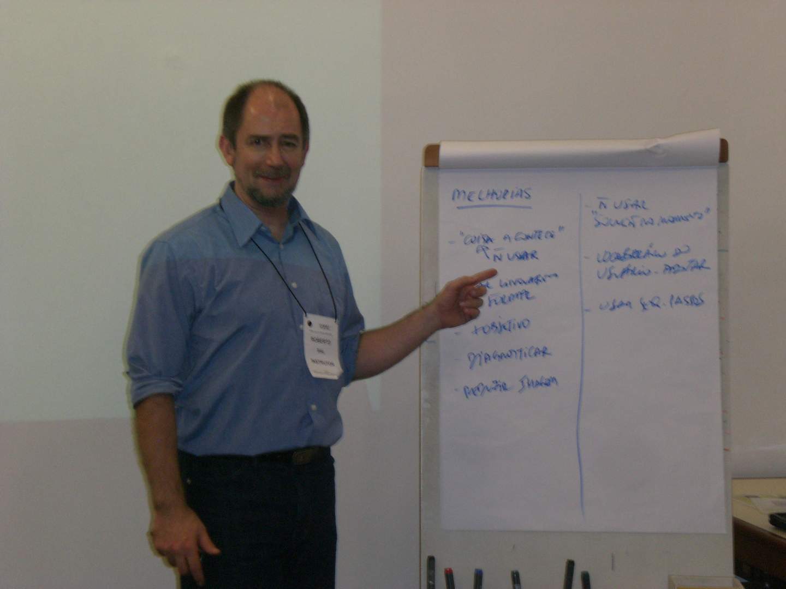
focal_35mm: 87
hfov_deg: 22.5
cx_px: 393
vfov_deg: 17.0
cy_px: 294
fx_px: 1975
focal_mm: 14.49
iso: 200
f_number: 5
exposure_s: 1/60
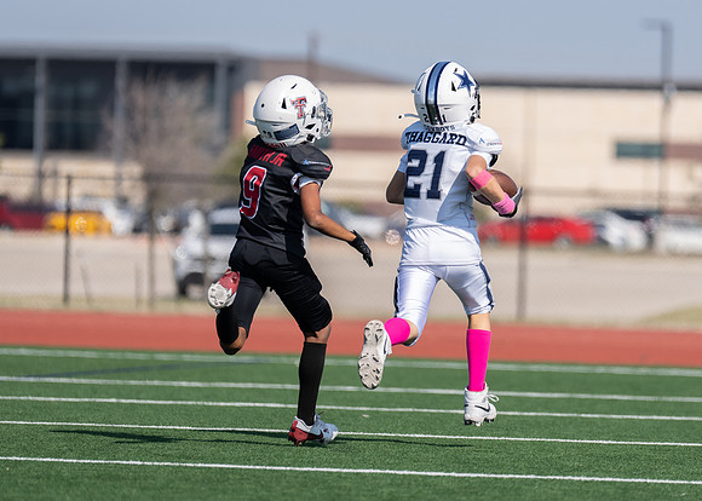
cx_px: 461
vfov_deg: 4.4
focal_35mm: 325
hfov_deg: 6.2
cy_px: 214
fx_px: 6485
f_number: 2.8
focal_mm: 200
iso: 100
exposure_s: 1/2000
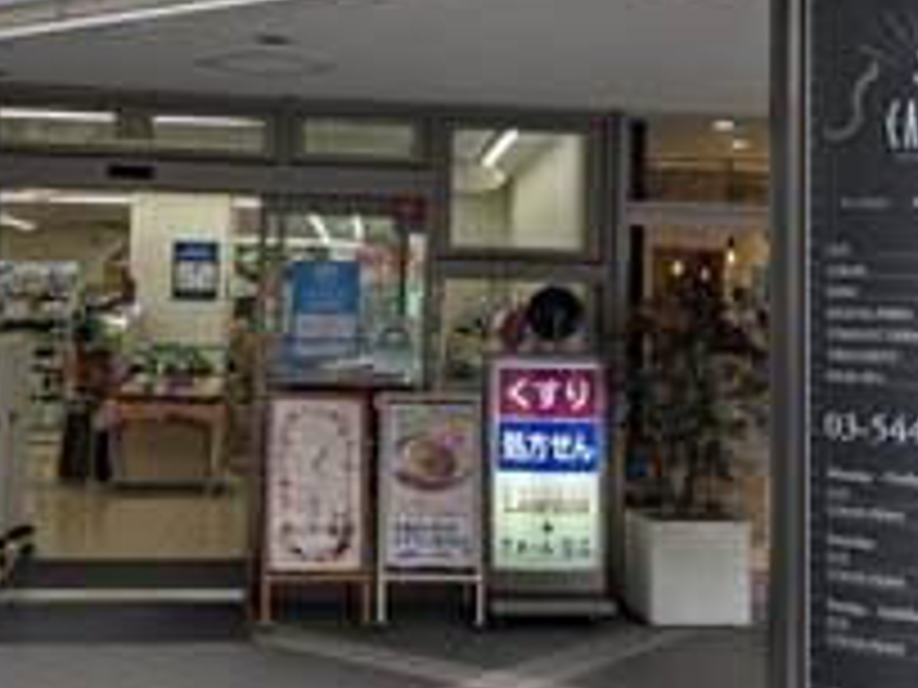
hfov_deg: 36.1
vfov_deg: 27.3
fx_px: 1406
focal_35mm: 53
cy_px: 216
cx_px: 410
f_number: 1.8
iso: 54
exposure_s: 1/258
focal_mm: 4.44
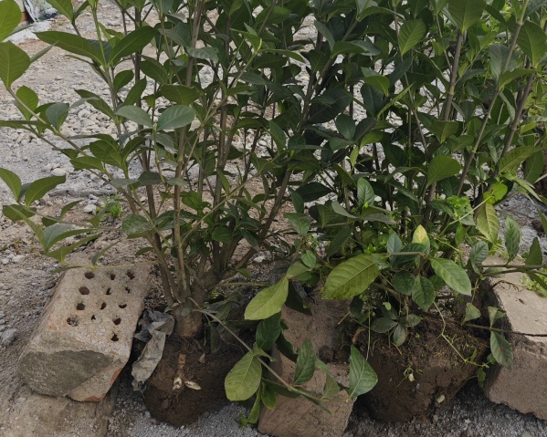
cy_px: 49
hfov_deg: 45.2
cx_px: 357
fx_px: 647
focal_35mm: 40
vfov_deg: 35.3
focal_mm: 5.43
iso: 50
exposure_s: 1/1282
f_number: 1.8
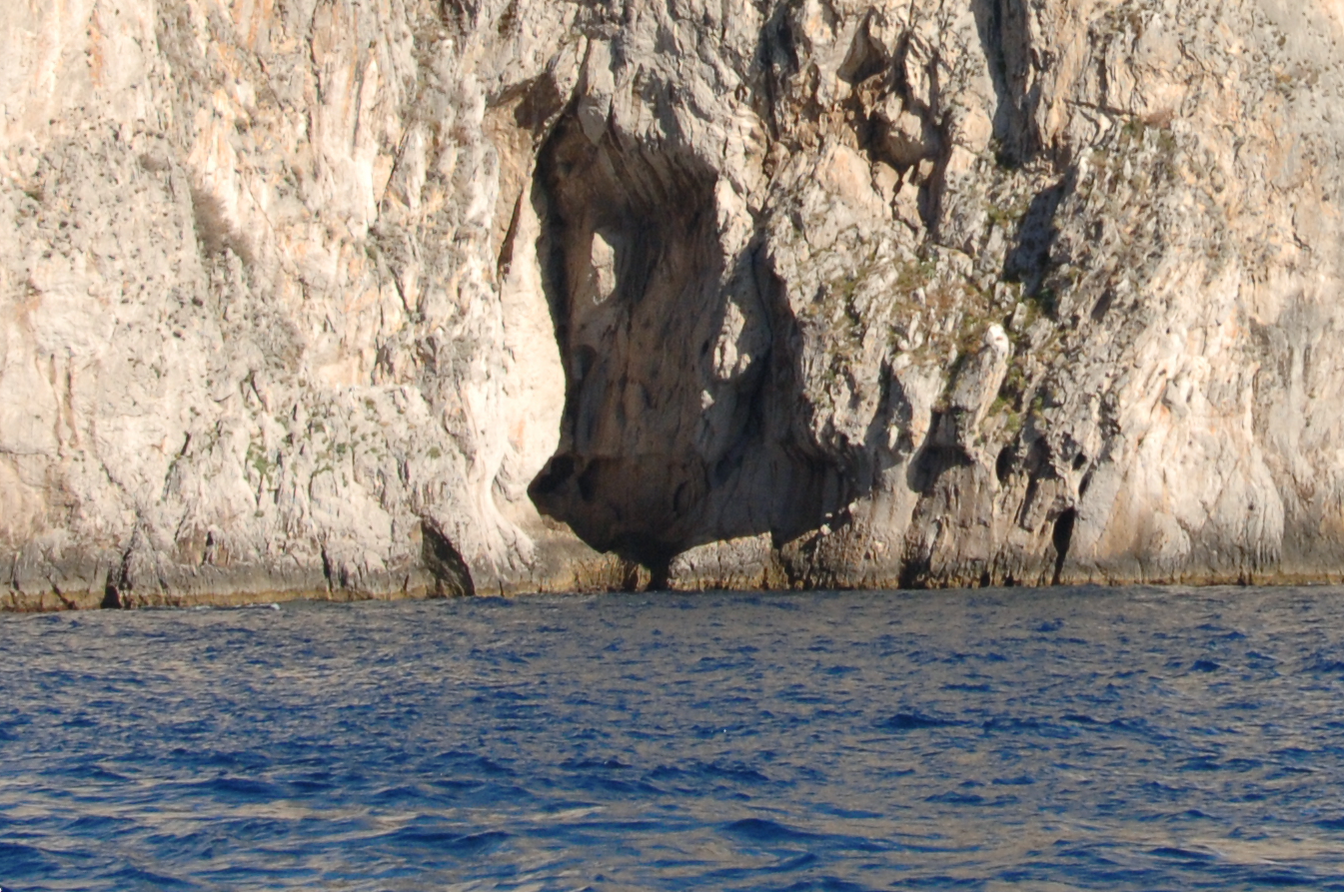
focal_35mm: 153
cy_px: -110
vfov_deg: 8.9
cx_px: 1132
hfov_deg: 13.4
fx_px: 5704
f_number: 11
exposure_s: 1/500
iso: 320
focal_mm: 32
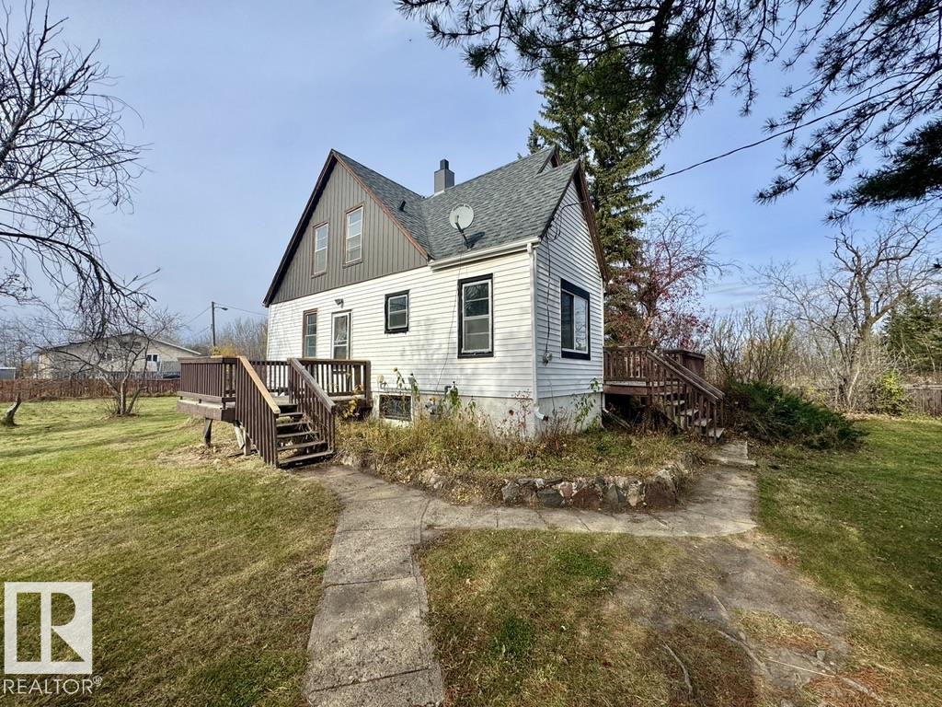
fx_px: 381
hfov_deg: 102.1
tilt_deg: +2.4
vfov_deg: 85.7
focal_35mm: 14
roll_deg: -0.9
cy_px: 354
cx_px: 471
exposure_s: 1/1567
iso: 50
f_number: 2.2
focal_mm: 2.22
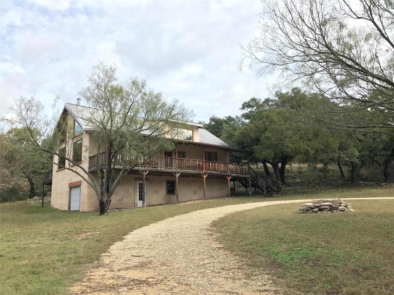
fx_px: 319
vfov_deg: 49.7
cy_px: 148
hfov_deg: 63.4
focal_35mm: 28
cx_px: 197
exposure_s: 1/818
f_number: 1.8
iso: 20
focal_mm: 3.99
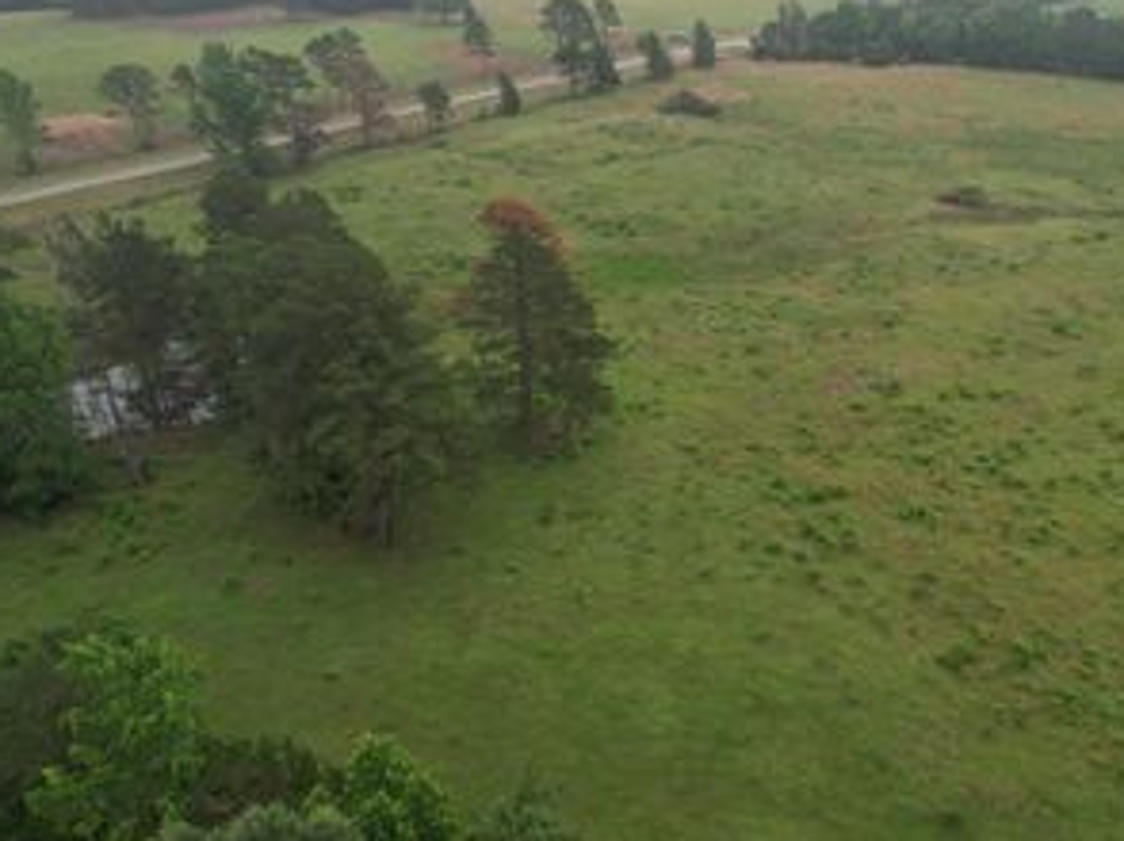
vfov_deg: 45.1
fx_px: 1006
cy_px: 331
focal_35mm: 31
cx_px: 744
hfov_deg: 57.2
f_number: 2.8
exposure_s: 1/350
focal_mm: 8.38
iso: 130
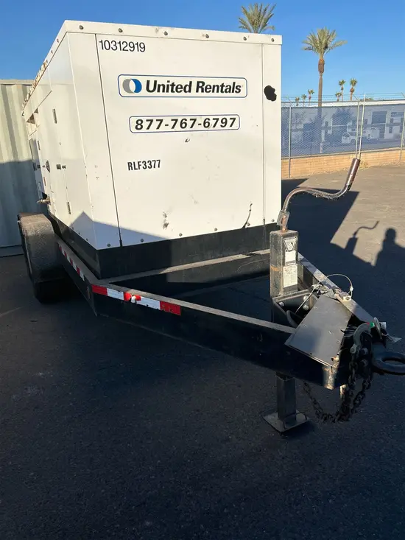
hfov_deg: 53.1
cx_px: 202
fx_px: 405
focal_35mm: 26
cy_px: 270
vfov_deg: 67.3
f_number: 1.5
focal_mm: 5.7
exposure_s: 1/5587
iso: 50
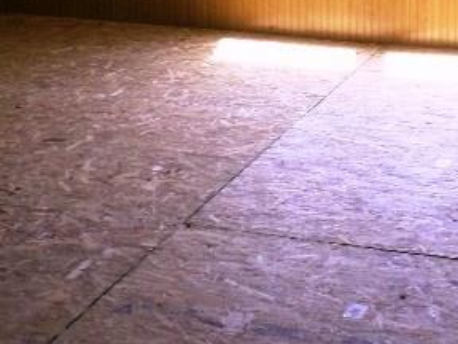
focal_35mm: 89
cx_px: 280
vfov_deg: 15.9
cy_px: -86
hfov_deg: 22.0
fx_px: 1178
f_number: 2.5
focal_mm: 4.5
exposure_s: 1/60
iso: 80
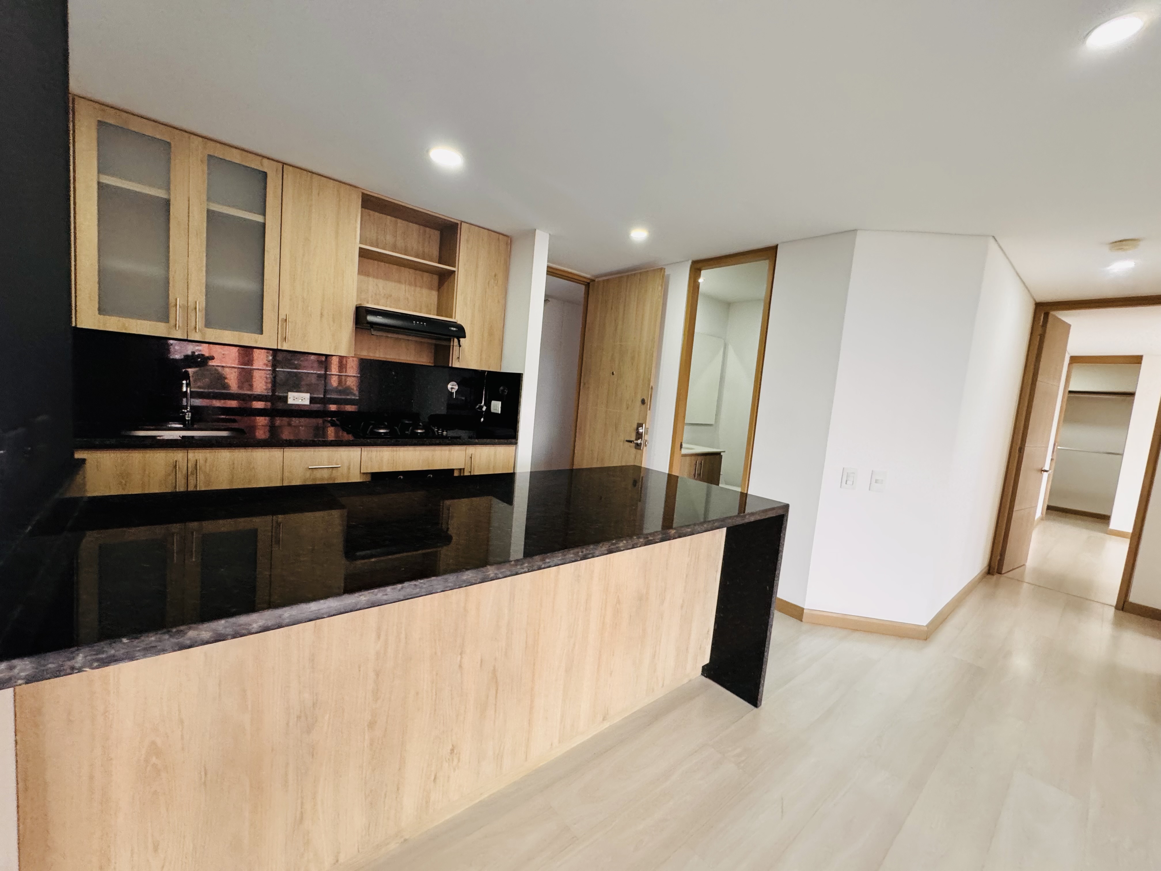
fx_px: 470
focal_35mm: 14
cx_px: 580
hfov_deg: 102.1
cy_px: 436
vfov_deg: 85.7
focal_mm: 2.22
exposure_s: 1/60
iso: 250
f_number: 2.2
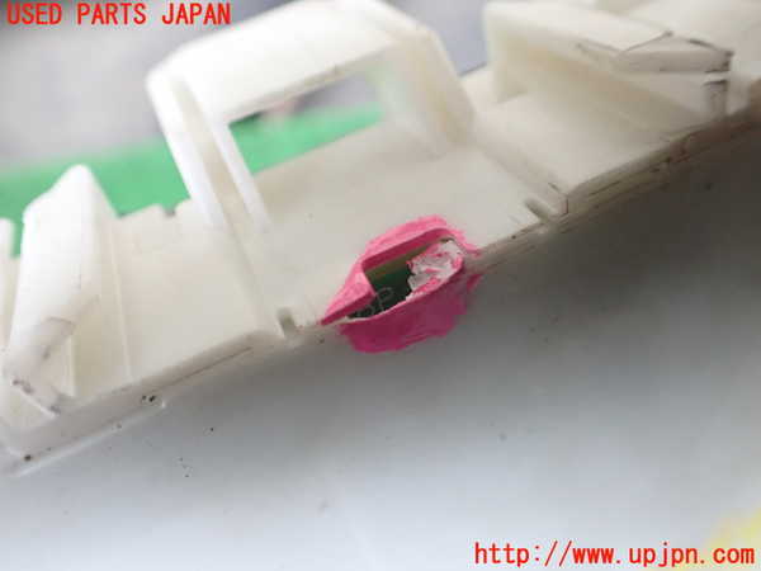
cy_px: 286
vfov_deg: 46.8
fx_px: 660
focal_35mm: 30
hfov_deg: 60.0
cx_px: 380
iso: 800
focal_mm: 5.4
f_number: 2.3
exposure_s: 1/60
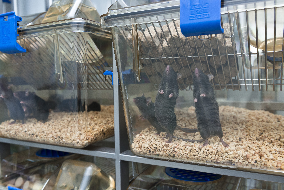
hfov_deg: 52.8
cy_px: 103
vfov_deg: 36.9
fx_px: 284
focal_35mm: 36
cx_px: 115
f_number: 5.6
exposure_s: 1/160
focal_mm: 29
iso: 800
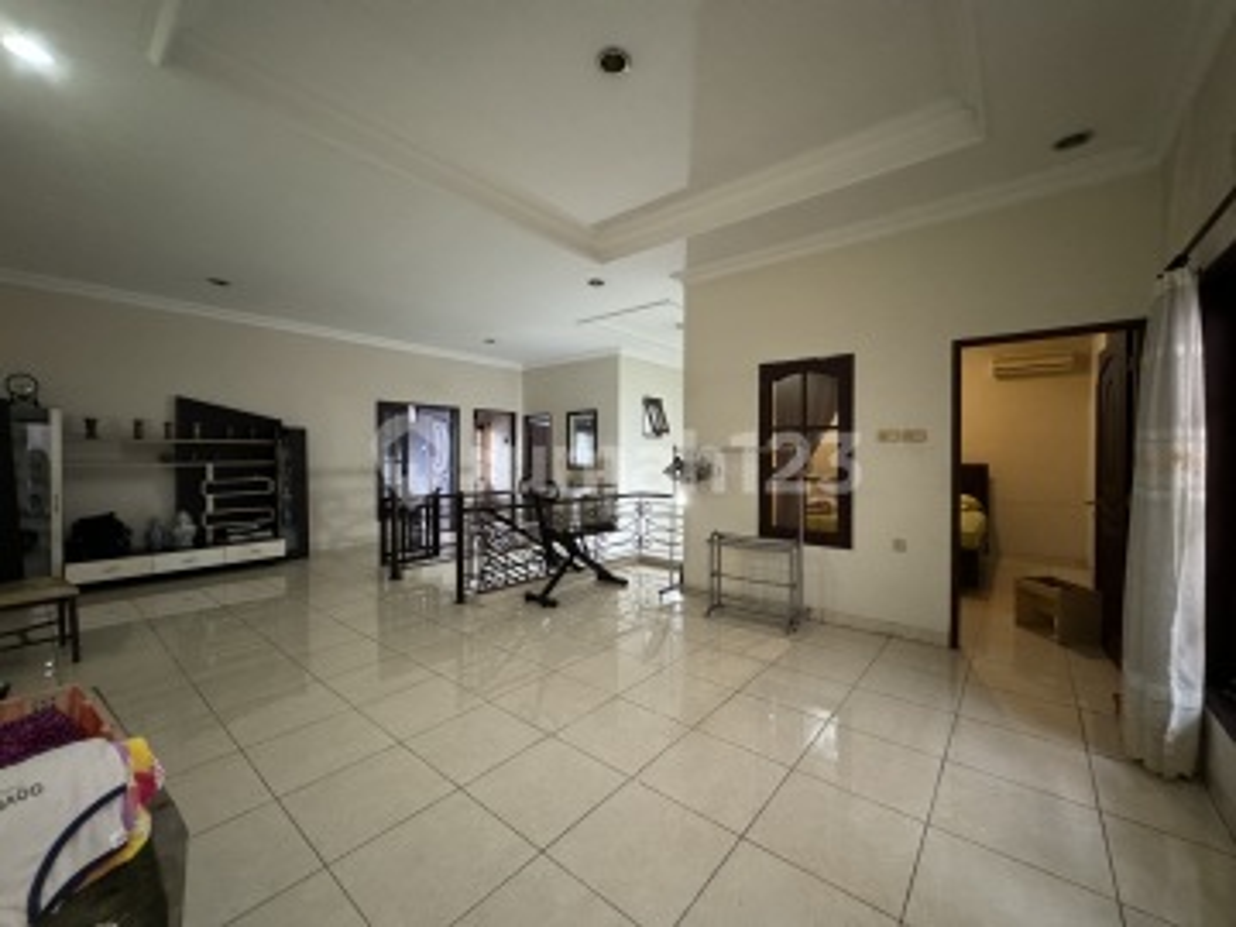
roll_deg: -0.2
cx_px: 618
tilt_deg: -0.6
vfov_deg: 85.7
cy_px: 464
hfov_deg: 102.1
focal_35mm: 14
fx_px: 500
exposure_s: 1/50
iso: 800
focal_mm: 2.22
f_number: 2.2
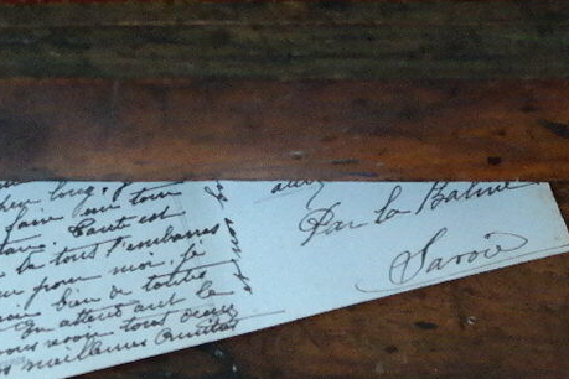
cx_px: -95
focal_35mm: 113
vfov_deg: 11.7
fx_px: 1786
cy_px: -160
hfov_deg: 17.3
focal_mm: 20
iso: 3200
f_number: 5.6
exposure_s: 1/30
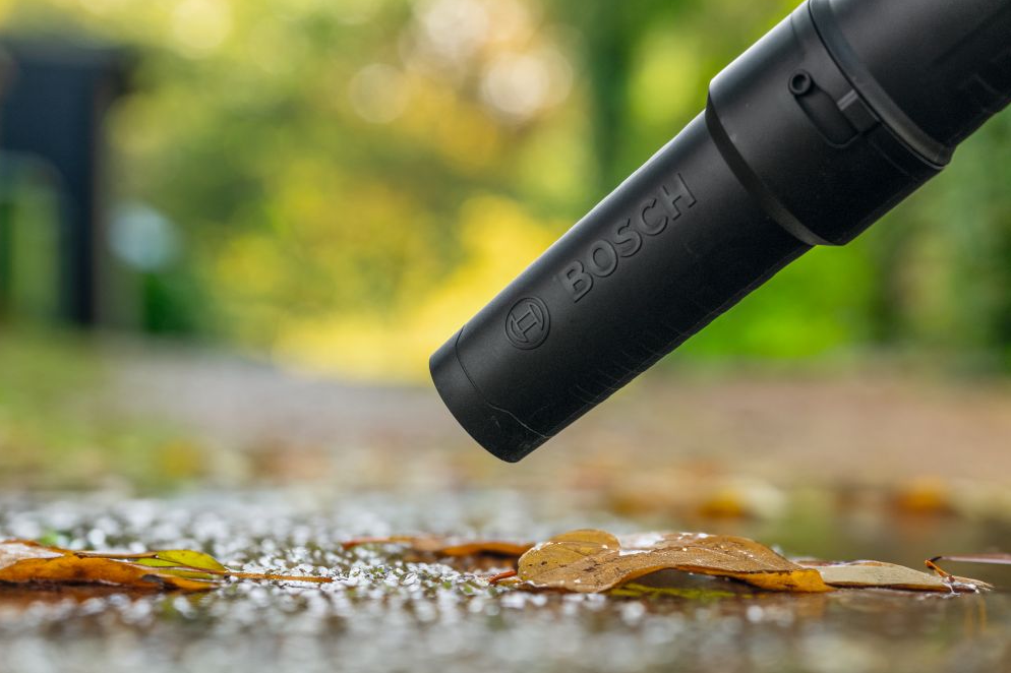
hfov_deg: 13.3
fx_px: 4351
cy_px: 336
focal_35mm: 155
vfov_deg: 8.8
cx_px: 504
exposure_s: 1/160
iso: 800
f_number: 4.5
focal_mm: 154
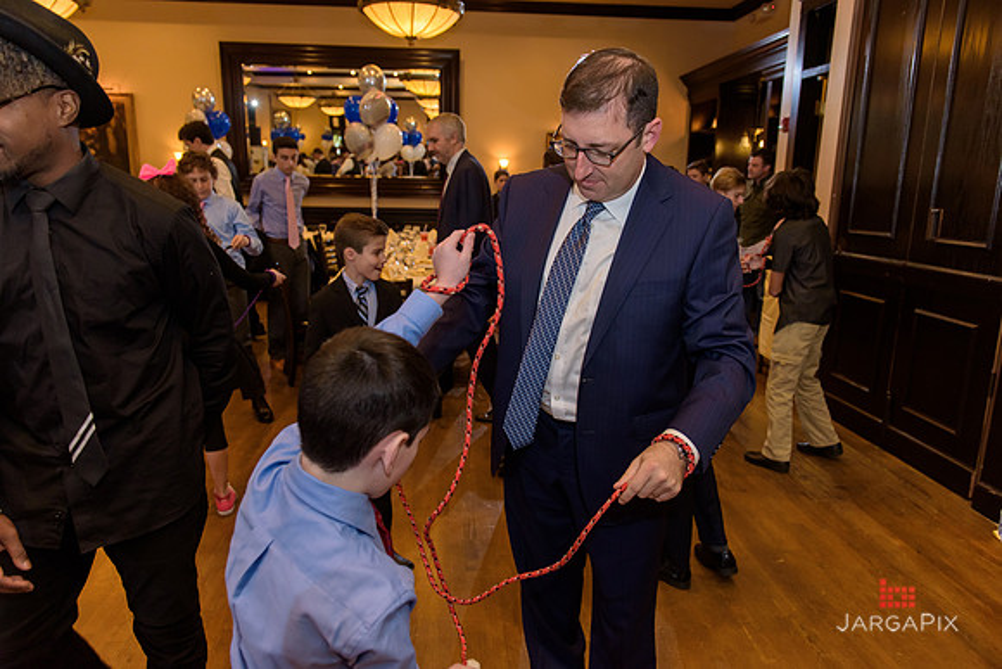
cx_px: 501
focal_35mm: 24
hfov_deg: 73.7
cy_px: 334
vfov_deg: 53.2
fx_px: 668
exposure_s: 1/125
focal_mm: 24
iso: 1250
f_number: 3.2
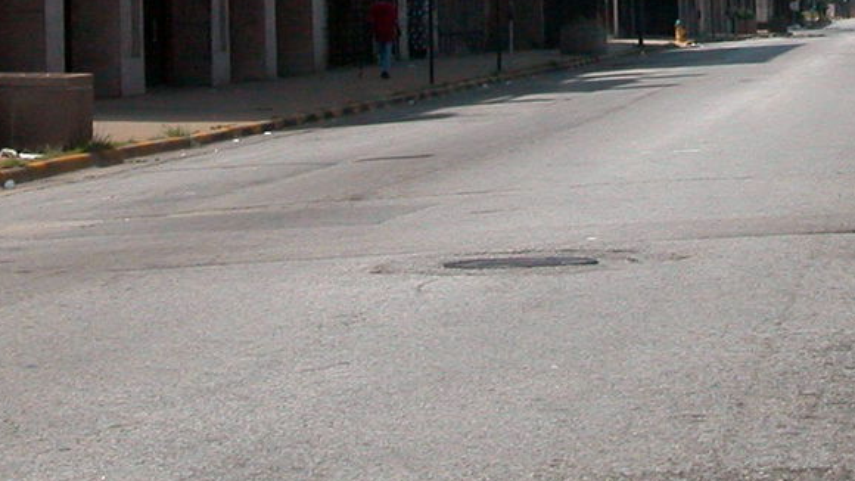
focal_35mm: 137
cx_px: 768
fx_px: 3105
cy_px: -301
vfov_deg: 8.6
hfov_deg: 15.5
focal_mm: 9.7
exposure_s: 1/396
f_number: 6.2
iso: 100
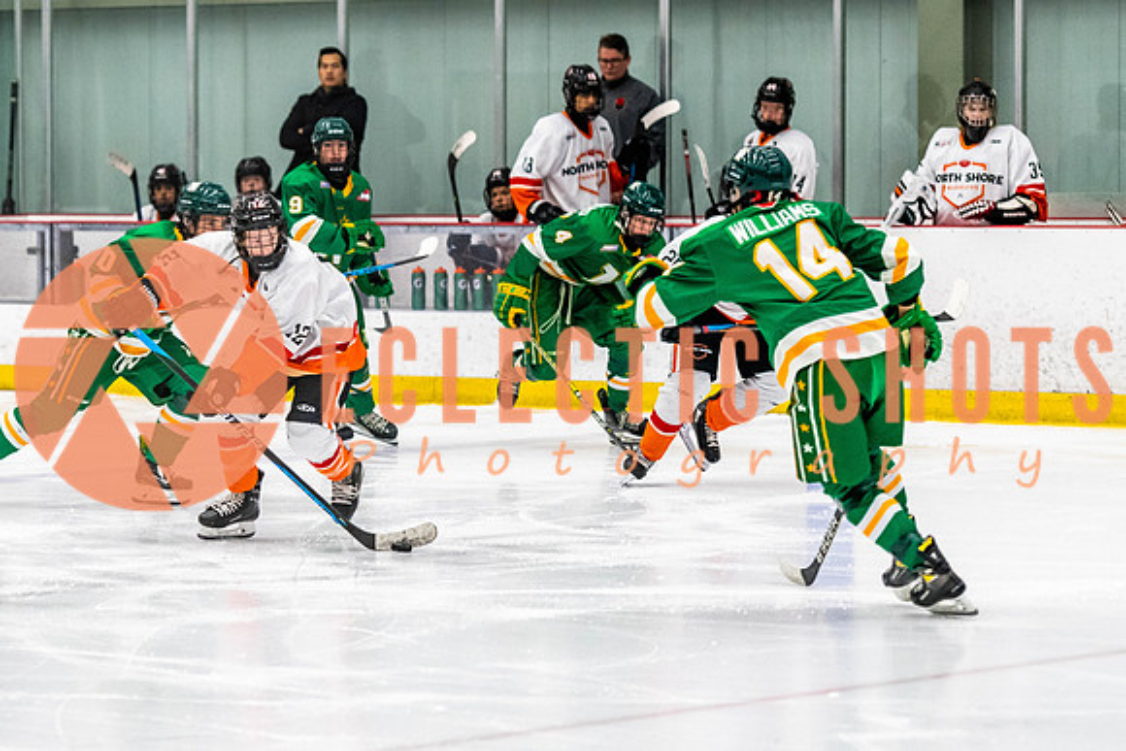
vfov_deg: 7.5
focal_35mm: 184
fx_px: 5749
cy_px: 403
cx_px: 255
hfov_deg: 11.2
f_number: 2.8
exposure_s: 1/640
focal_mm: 105
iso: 1800
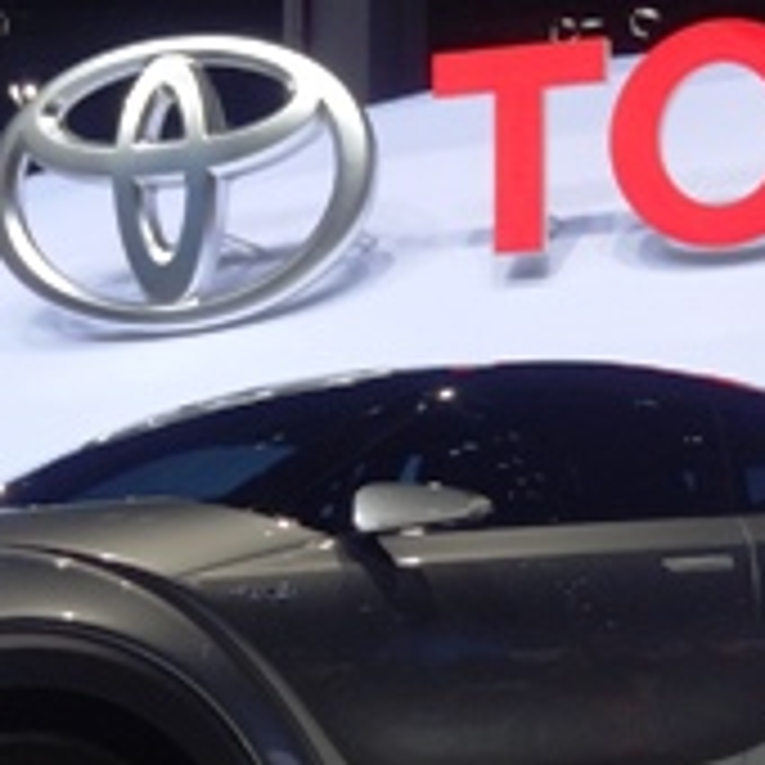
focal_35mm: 83
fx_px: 2075
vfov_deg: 20.7
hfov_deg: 20.9
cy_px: 558
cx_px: 432
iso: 125
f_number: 3.4
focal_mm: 4.5
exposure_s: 1/320
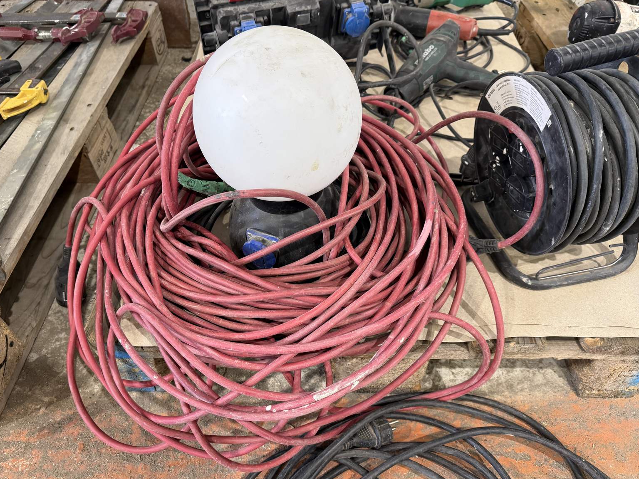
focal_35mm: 25
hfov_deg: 69.4
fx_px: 461
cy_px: 247
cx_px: 310
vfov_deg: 54.9
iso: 200
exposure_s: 1/76
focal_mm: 6.76
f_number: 1.78
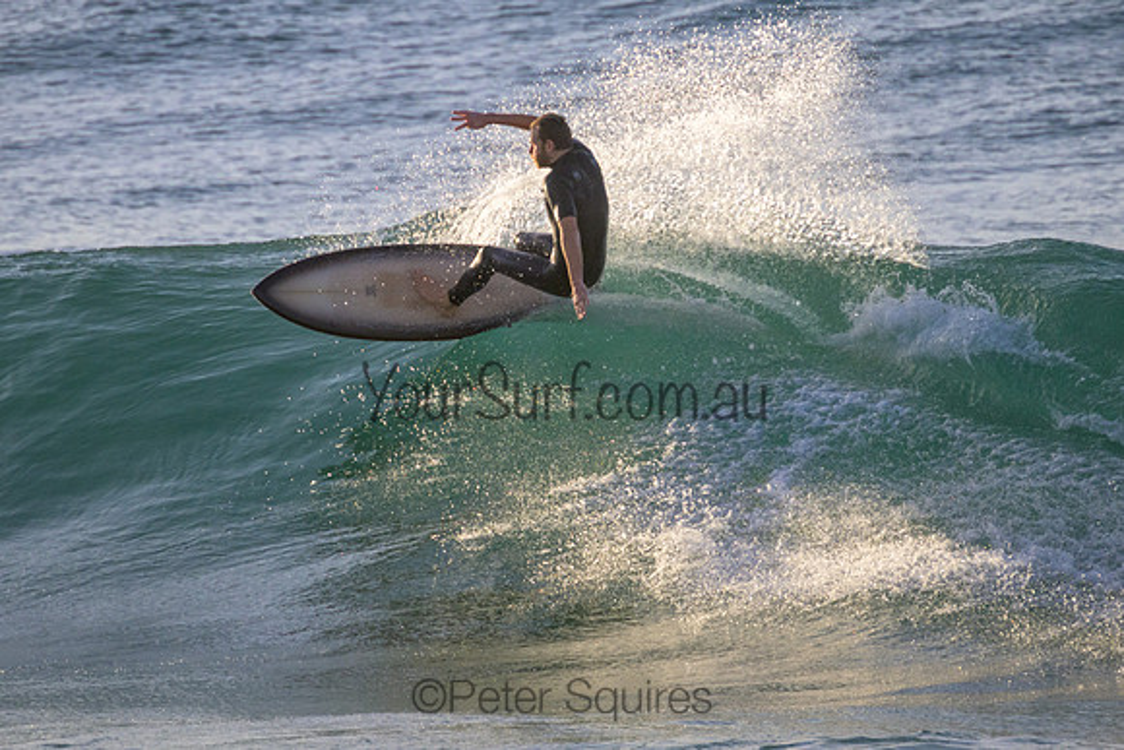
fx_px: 32559
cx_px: 523
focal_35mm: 1043
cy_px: 294
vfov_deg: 1.3
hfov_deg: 2.0
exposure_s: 1/1600
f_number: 11
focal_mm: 800
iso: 1600
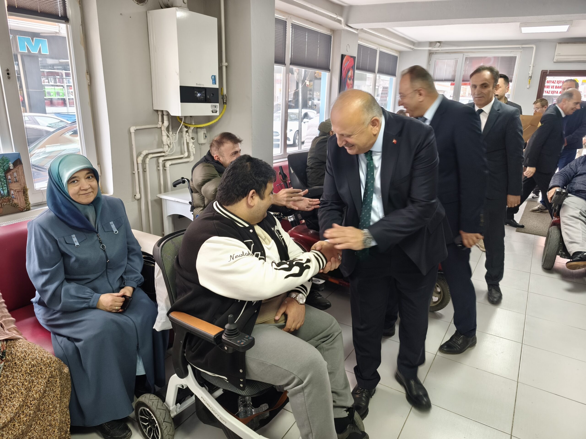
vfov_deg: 58.9
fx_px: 389
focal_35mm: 23
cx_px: 293
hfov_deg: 73.9
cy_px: 220
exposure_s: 1/50.1
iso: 640
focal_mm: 6.57
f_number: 1.6
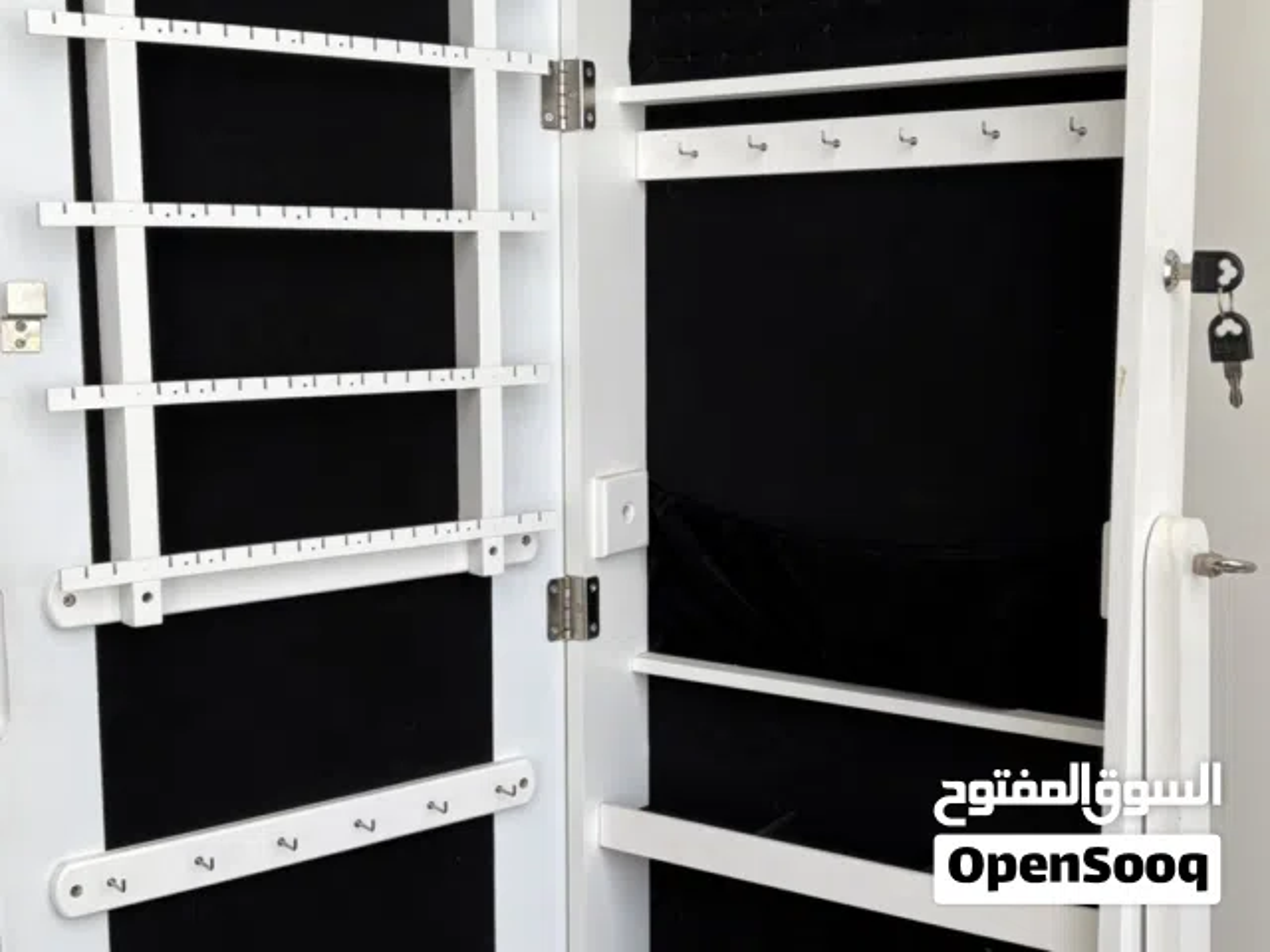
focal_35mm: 26
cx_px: 635
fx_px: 954
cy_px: 476
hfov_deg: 67.3
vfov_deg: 53.1
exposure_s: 1/122
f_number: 1.6
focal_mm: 5.96
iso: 100
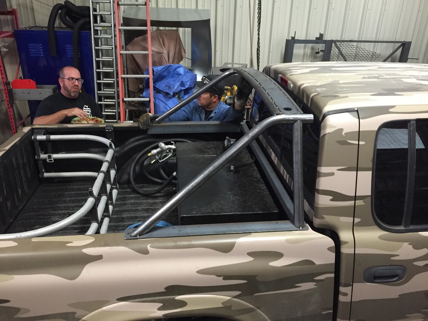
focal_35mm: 29
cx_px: 214
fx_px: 359
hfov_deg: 61.7
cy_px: 160
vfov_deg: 48.2
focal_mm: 4.15
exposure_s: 1/24
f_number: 2.2
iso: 250
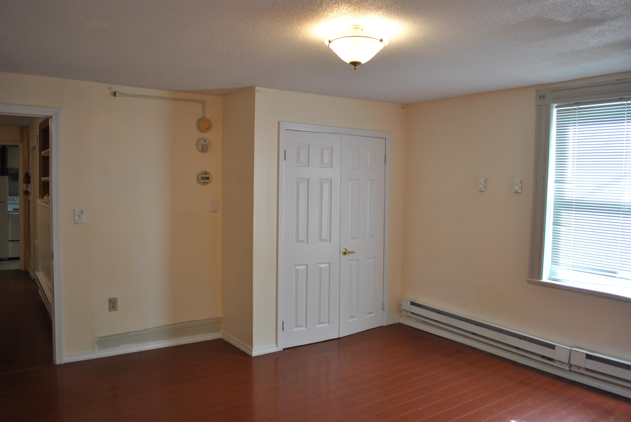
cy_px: 211
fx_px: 474
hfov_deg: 67.3
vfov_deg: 48.0
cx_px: 316
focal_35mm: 27
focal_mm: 18
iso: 200
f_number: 3.5
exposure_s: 1/40
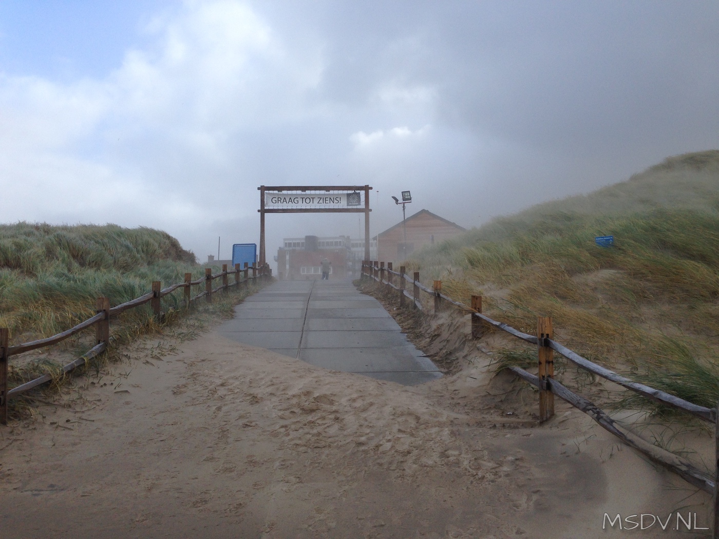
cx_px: 360
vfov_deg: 42.9
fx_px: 685
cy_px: 270
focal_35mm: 33
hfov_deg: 55.4
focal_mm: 4.12
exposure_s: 1/704
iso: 50
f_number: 2.4
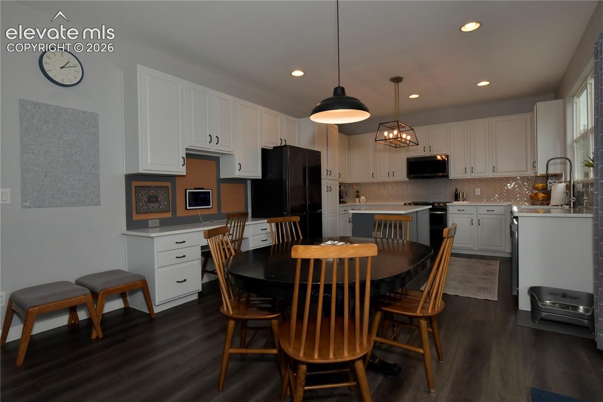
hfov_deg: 86.9
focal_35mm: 19
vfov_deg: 64.6
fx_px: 318
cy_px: 201
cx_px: 302
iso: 1250
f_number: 11
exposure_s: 1/160
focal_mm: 19
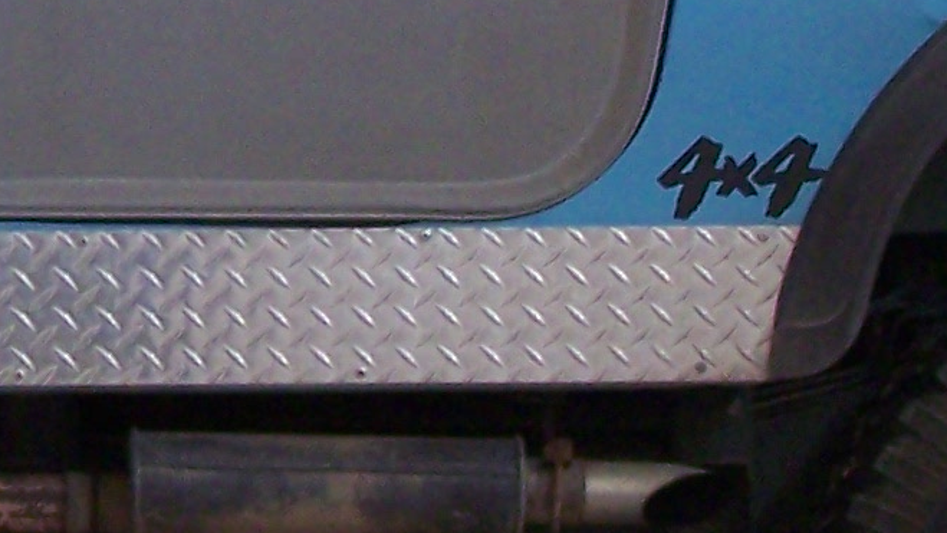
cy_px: -19
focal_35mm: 193
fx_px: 4847
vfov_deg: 6.3
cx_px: 108
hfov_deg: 11.1
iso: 160
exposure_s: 1/30
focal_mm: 6.3
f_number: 2.8
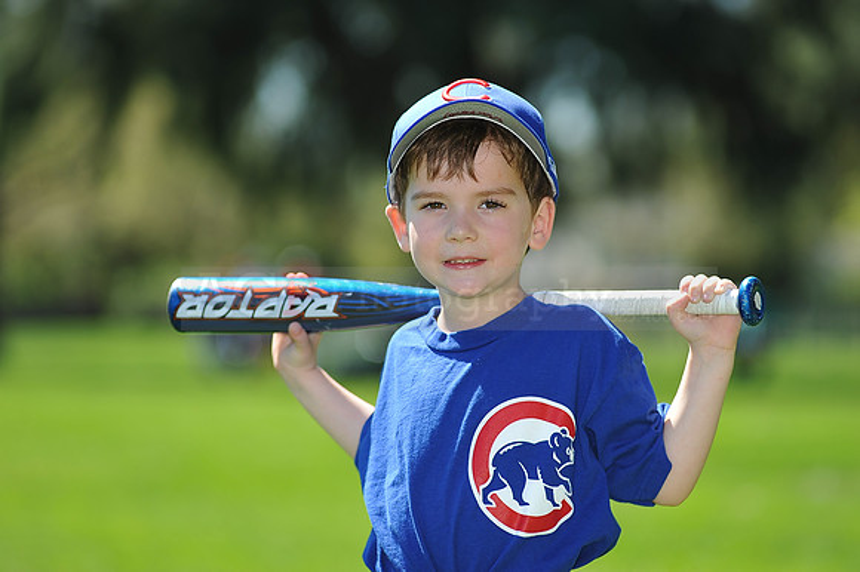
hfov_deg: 11.4
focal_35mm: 180
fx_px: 4297
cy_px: 286
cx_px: 430
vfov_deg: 7.6
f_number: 4.5
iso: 200
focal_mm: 180
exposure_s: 1/800
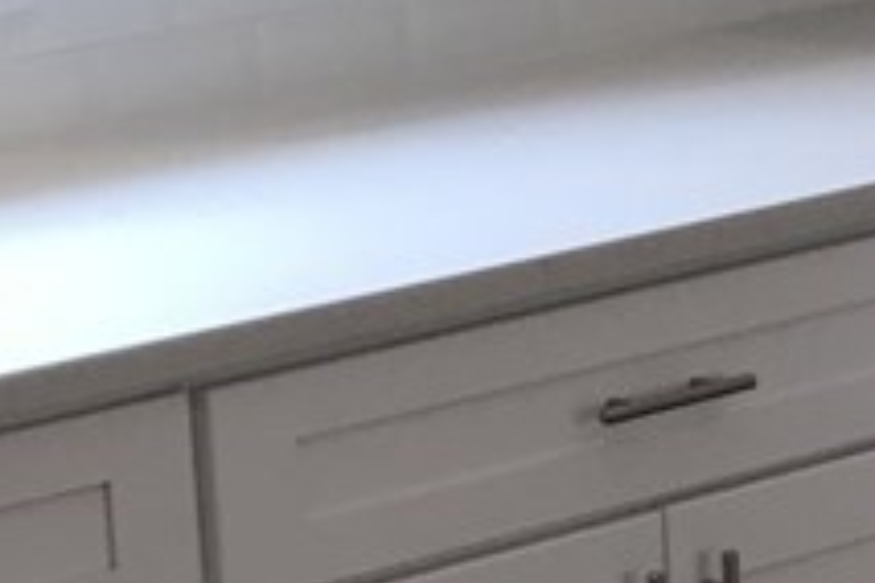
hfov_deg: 9.4
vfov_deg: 6.5
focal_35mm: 210
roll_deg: +1.2
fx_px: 5104
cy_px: 185
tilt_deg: -10.0
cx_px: 1446
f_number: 1.8
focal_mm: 3.99
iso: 20
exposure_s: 1/90
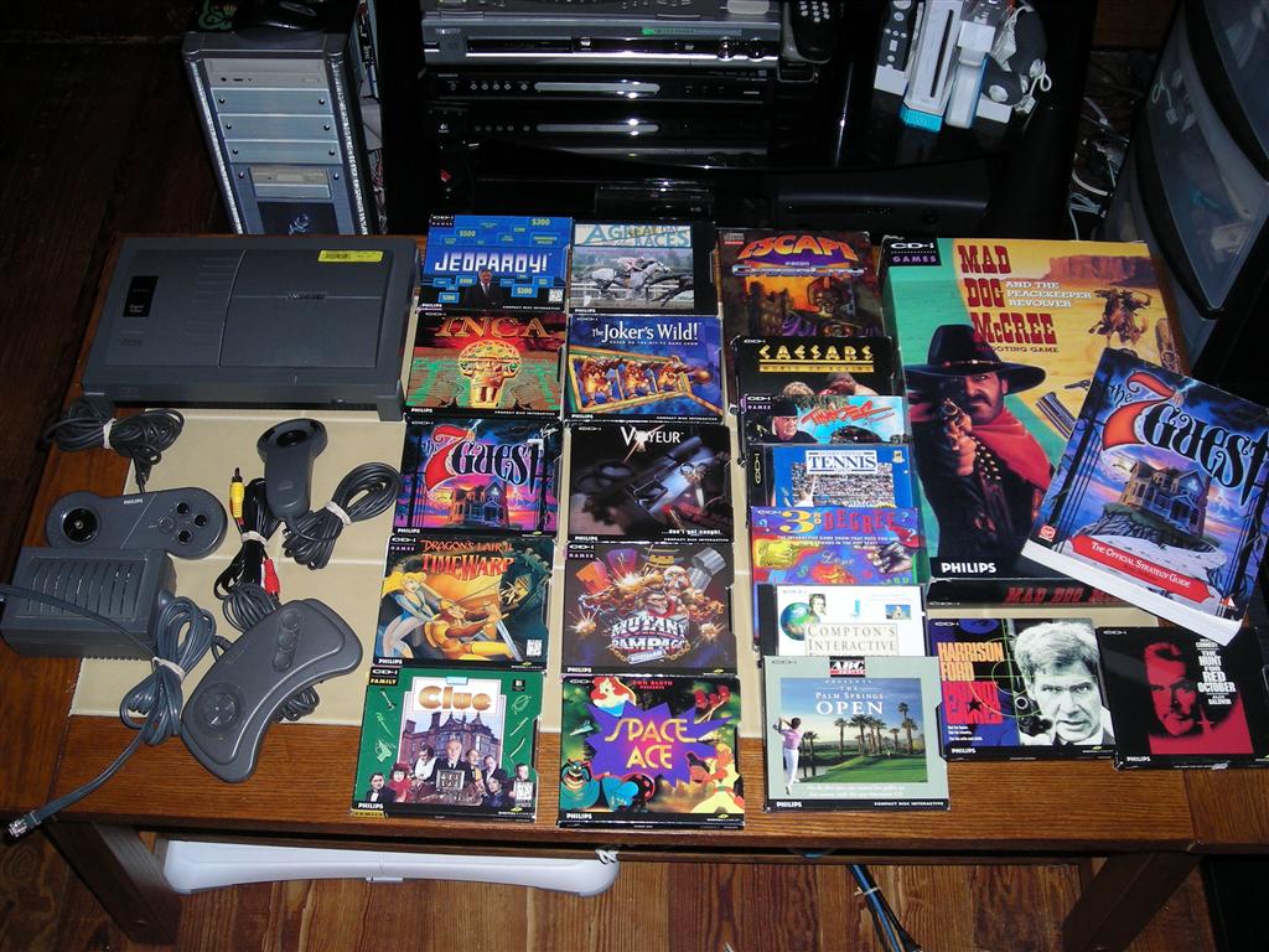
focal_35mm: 38
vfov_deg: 37.7
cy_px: 476
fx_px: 1393
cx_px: 634
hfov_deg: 49.0
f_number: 3.2
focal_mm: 6.3
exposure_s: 1/60
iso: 88
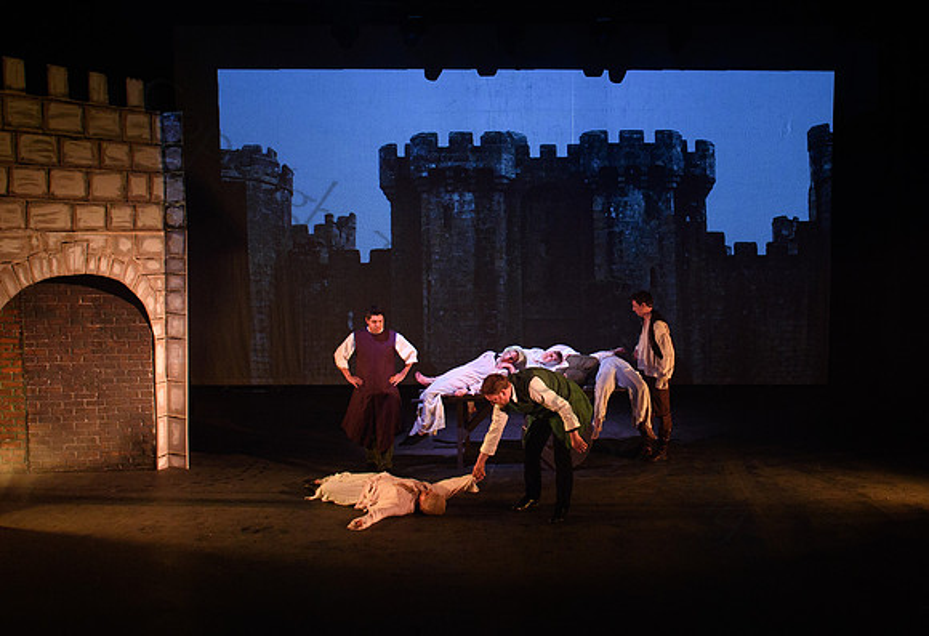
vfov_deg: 33.6
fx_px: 1053
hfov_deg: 47.0
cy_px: 282
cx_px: 604
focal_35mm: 40
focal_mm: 24
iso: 1000
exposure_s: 1/80
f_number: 3.5
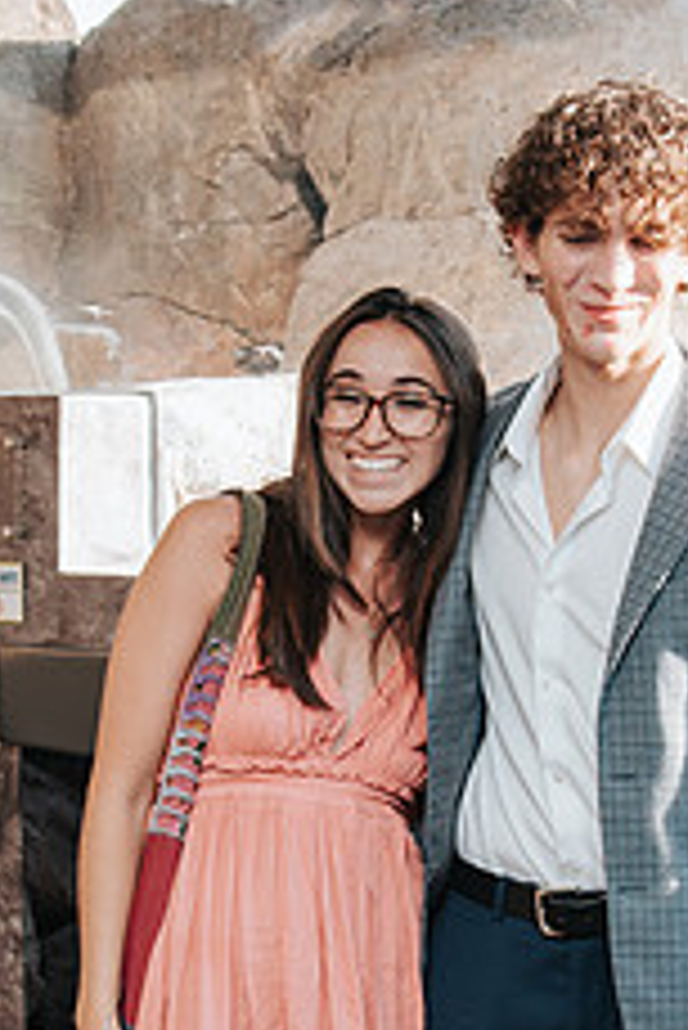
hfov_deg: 12.2
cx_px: 275
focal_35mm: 112
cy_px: 679
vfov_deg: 18.2
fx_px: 3206
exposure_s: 1/125
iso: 220
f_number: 5.6
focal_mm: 38
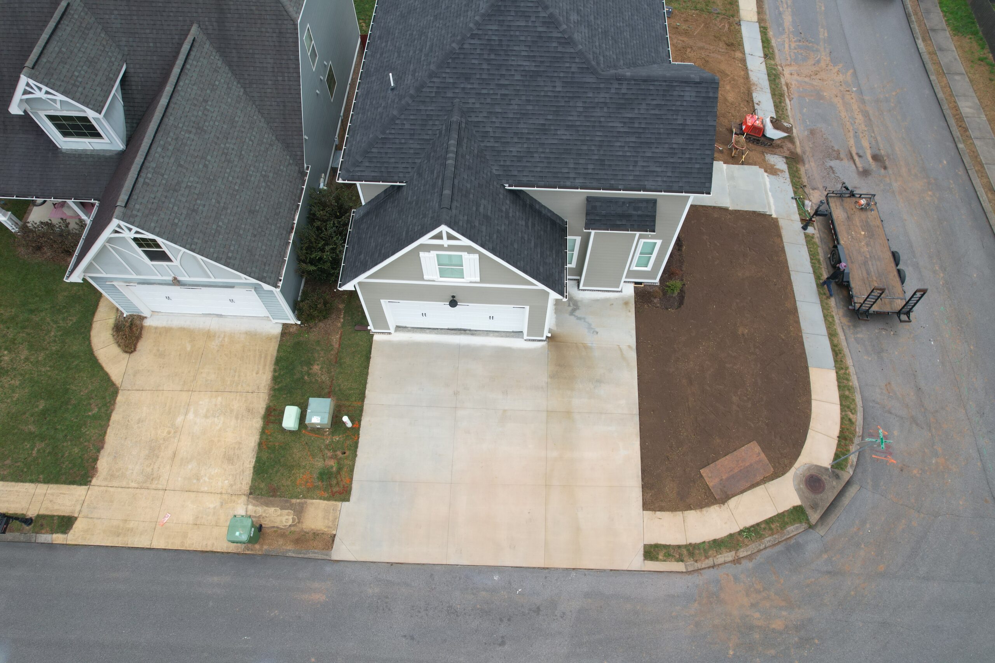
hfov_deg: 78.6
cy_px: 332
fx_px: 608
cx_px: 498
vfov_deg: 57.2
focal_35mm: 22
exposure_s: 1/320
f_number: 2.8
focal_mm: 8.38
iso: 100
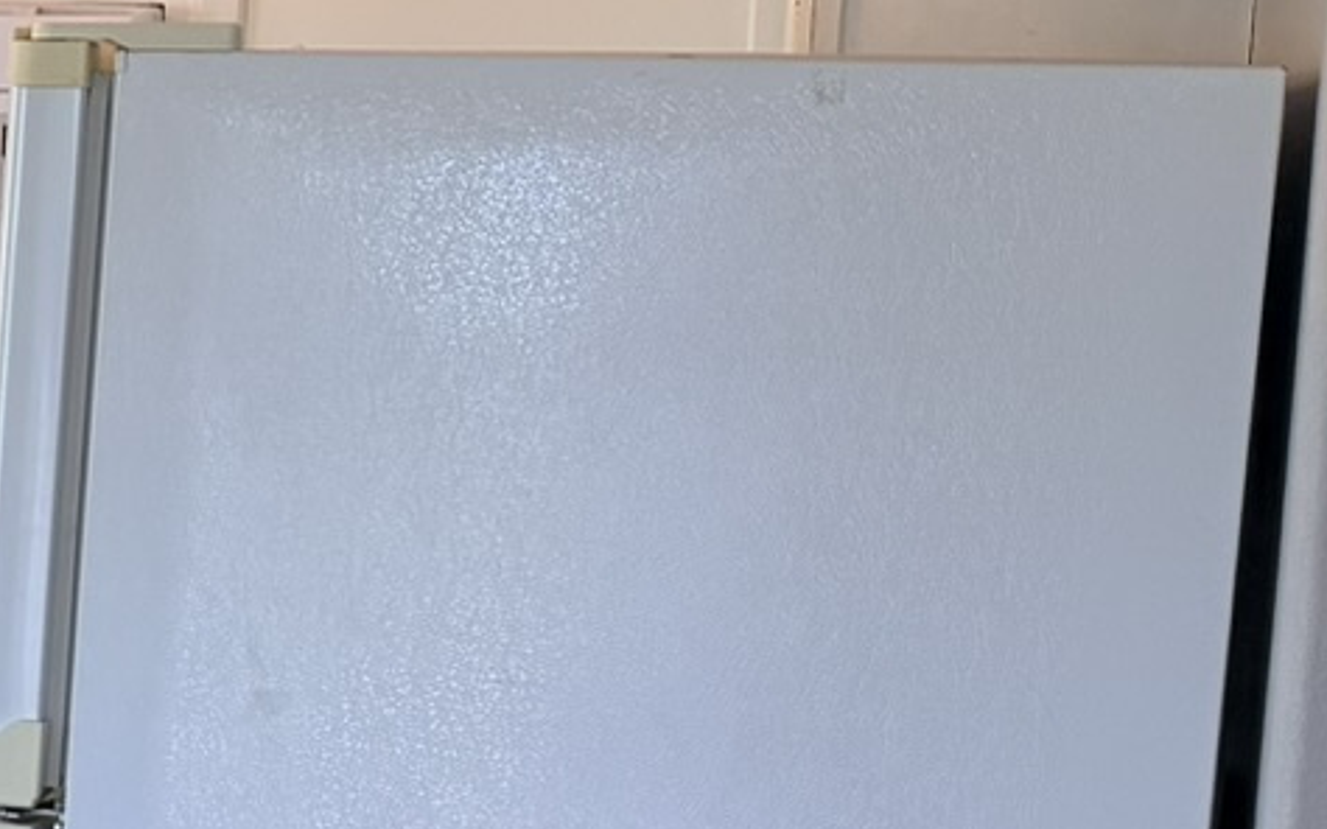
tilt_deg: -3.8
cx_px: -1492
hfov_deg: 14.8
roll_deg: +0.2
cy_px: 580
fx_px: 3977
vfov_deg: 11.9
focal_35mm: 110
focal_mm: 6.76
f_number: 1.78
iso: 80
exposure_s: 1/221
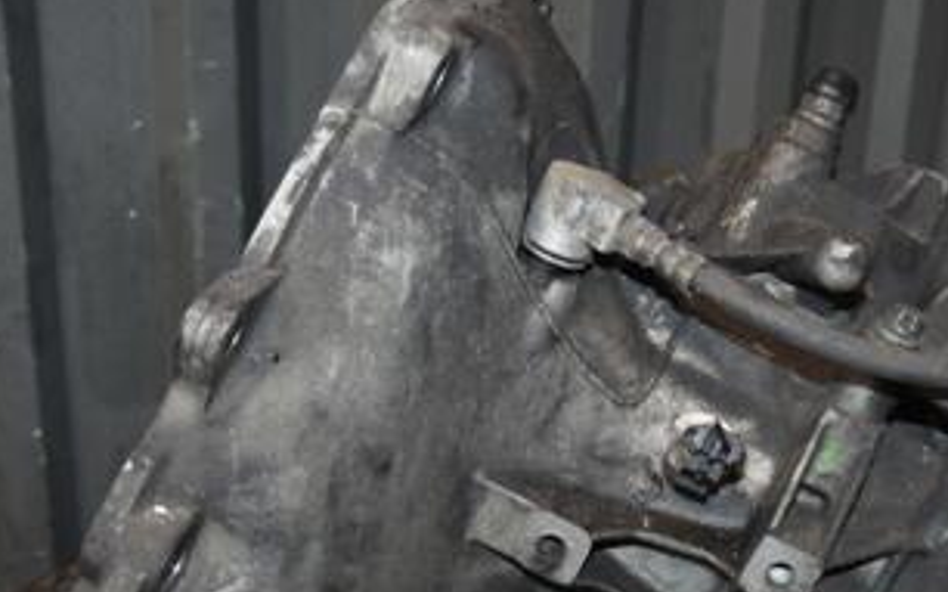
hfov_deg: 32.3
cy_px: 403
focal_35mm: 63
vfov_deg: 20.5
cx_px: 613
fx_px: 1627
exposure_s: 1/60
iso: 800
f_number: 5
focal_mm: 21
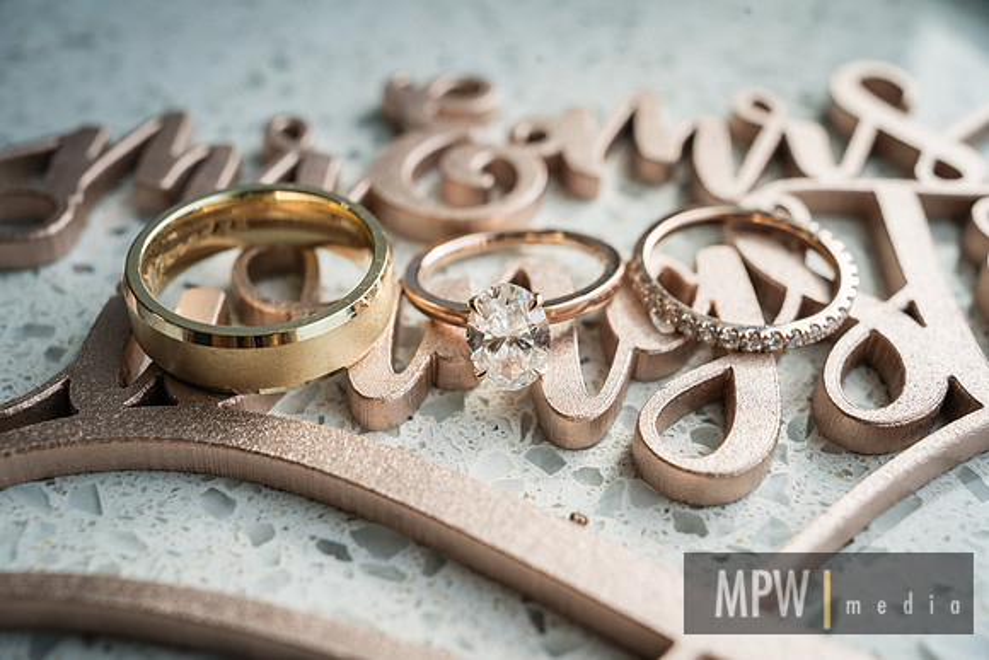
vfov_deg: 37.9
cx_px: 494
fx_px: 962
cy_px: 330
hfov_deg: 54.4
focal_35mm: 35
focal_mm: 35
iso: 125
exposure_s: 1/125
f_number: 8
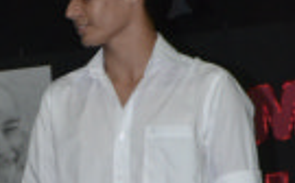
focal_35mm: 374
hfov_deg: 5.6
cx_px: -3
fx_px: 3003
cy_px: 327
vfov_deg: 3.5
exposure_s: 1/60
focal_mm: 66
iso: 3200
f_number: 5.3
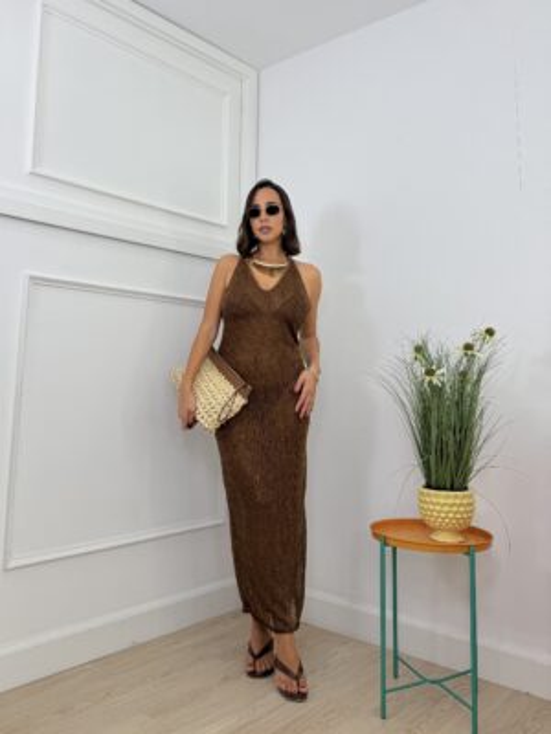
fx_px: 509
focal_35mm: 24
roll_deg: -1.4
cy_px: 367
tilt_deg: +8.0
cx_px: 276
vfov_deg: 71.6
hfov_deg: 56.8
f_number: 1.78
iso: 80
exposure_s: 1/393
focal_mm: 6.76
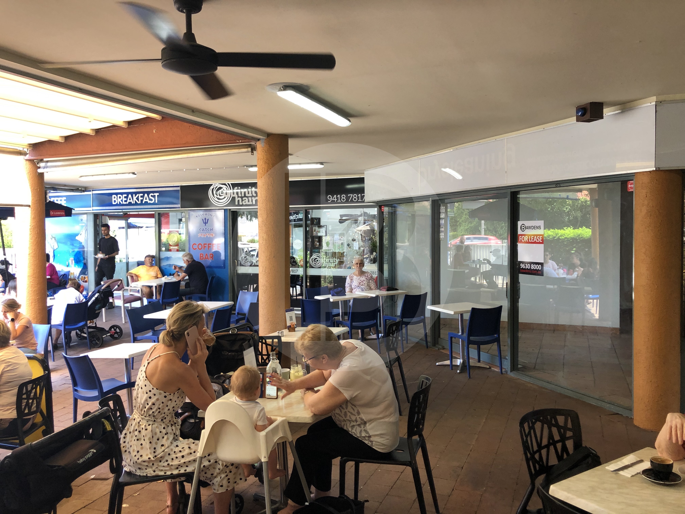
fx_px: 554
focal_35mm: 28
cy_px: 257
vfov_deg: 49.7
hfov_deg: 63.4
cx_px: 342
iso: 32
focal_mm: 3.99
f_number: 1.8
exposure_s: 1/33
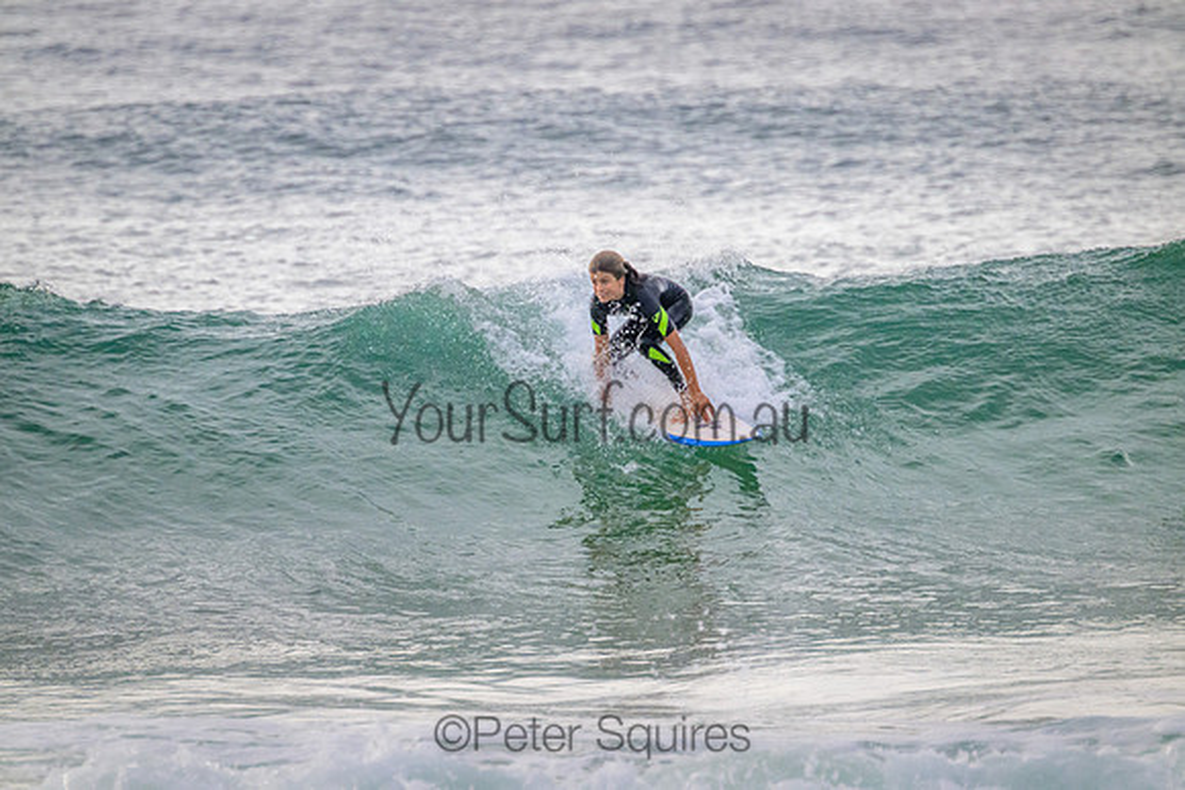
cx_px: 592
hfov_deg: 2.6
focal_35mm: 800
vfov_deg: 1.7
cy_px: 395
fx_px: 26338
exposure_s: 1/2000
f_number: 11
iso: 3600
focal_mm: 800
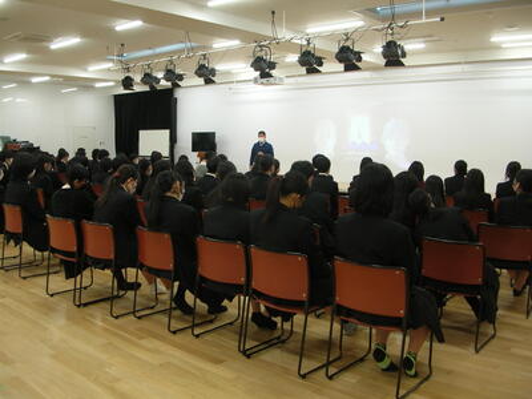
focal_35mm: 35
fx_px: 538
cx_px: 266
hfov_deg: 52.6
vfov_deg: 40.7
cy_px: 200
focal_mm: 5.8
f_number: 2.8
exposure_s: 1/16.6
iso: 50
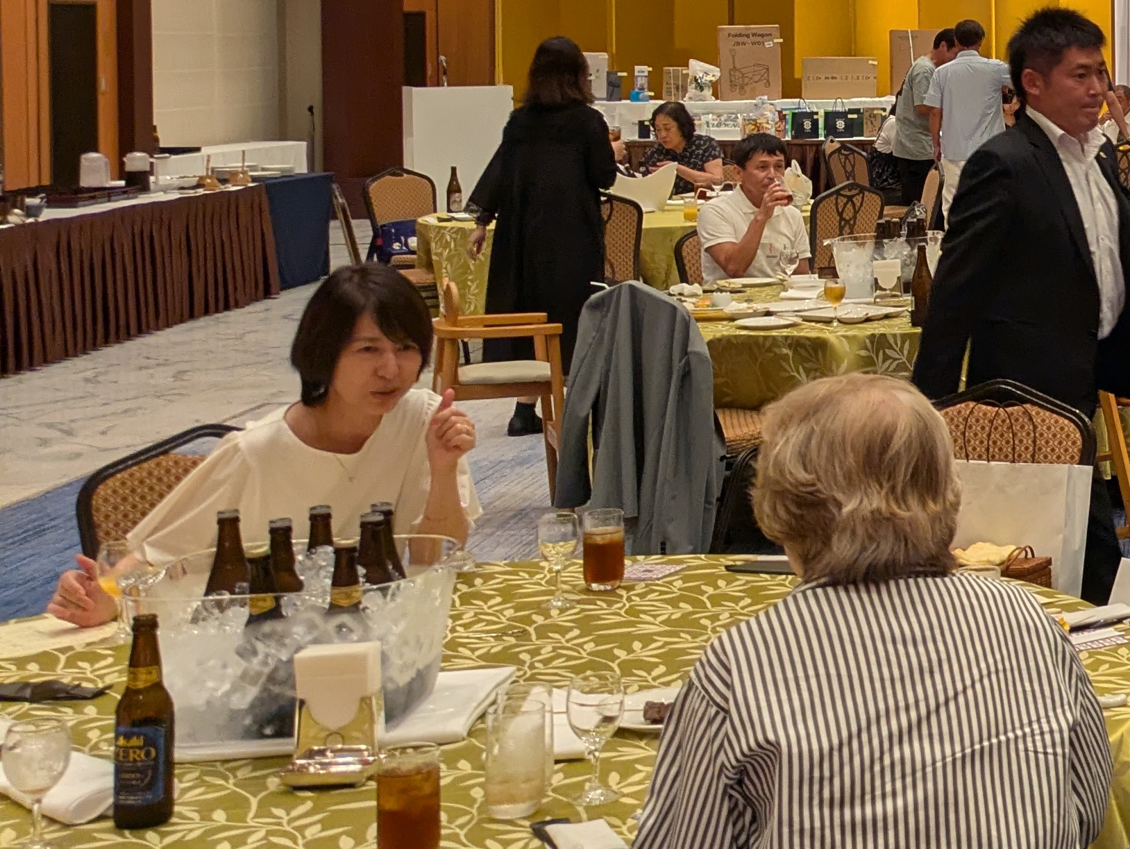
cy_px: 85
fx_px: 2319
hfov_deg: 23.1
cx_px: 1602
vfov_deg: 20.3
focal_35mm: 71
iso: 191
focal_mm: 5.43
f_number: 1.89
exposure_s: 1/120
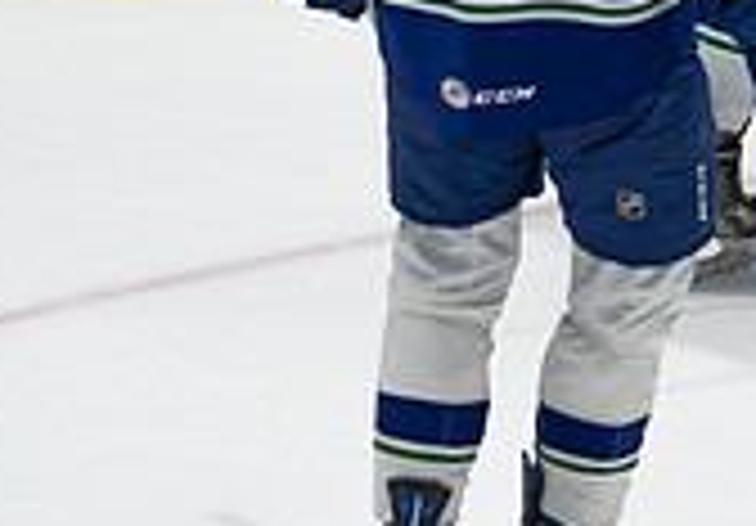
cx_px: 1333
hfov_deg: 1.7
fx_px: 25315
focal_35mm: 1189
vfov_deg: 1.2
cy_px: -282
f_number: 4
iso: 1250
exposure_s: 1/800
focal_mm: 200
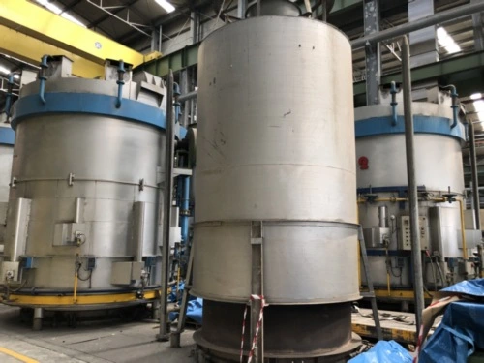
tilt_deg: +8.3
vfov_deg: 49.7
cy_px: 182
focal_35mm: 28
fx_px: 391
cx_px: 242
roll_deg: +0.9
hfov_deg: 63.4
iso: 32
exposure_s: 1/30
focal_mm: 4
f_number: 1.8
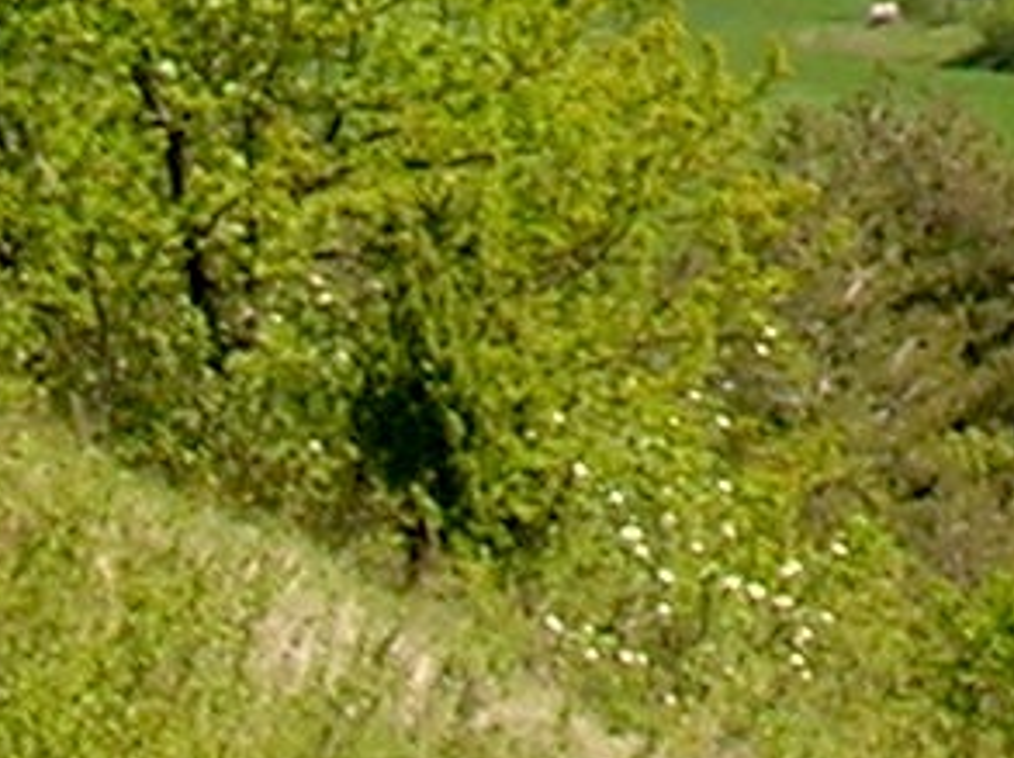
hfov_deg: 6.4
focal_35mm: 297
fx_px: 8689
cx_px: 2243
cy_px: -1862
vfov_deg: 4.7
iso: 50
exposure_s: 1/221
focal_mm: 6.4
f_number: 5
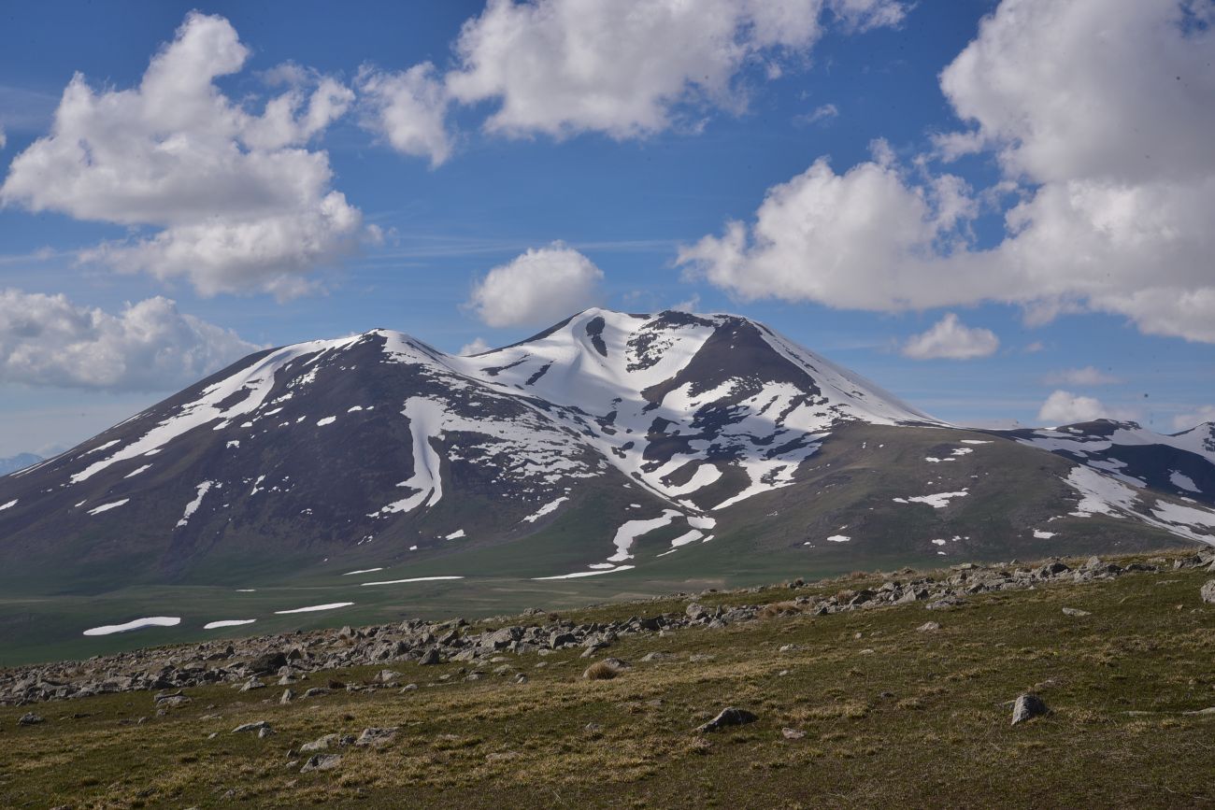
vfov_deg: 27.0
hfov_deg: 39.6
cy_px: 405
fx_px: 1688
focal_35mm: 50
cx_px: 608
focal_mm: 50
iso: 160
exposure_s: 1/125
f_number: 22
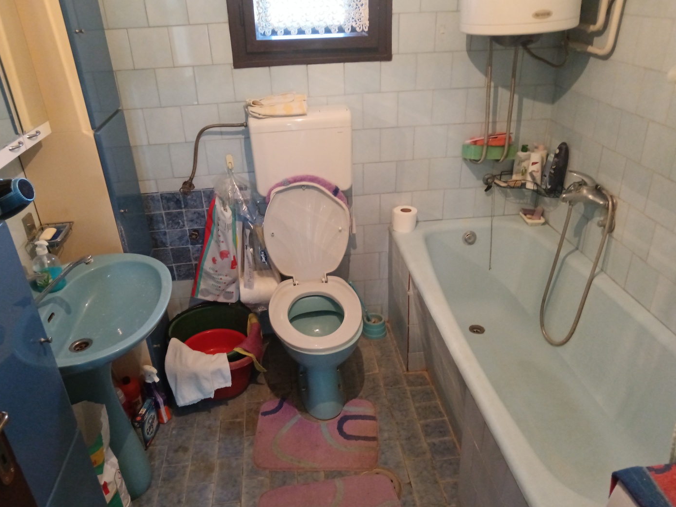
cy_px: 259
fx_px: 547
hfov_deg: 63.4
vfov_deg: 49.7
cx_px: 329
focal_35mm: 28
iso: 1600
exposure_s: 1/25
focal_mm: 4.95
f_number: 1.9
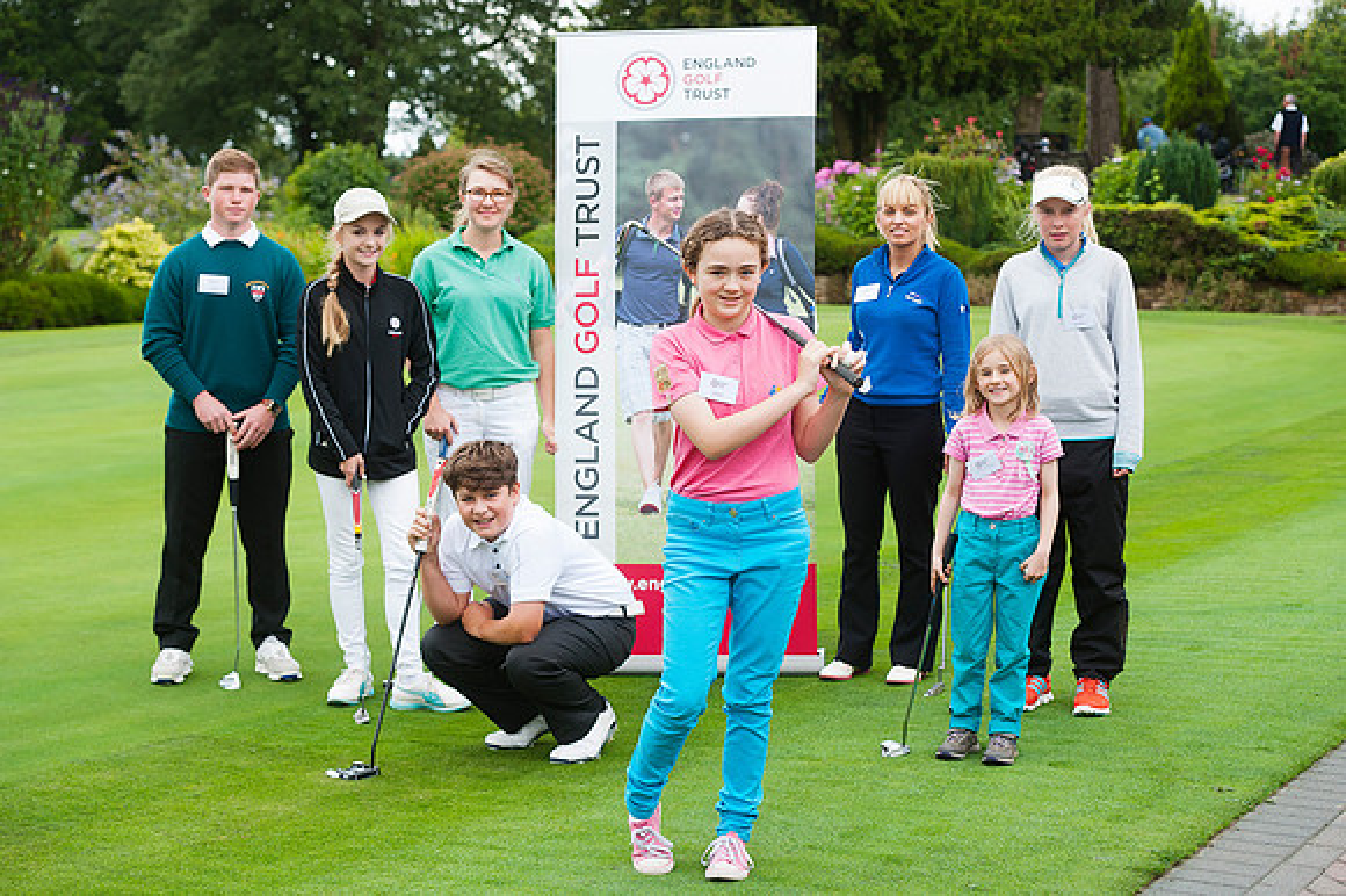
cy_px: 448
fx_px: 2616
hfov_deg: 28.9
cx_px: 673
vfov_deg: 19.4
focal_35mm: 70
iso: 400
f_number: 5.6
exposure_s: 1/500
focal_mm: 70
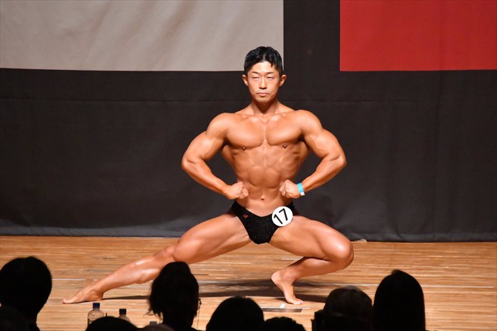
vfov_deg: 4.0
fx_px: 4761
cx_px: 248
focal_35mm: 345
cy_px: 166
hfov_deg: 6.0
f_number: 5.6
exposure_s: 1/400
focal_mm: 230
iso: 12800
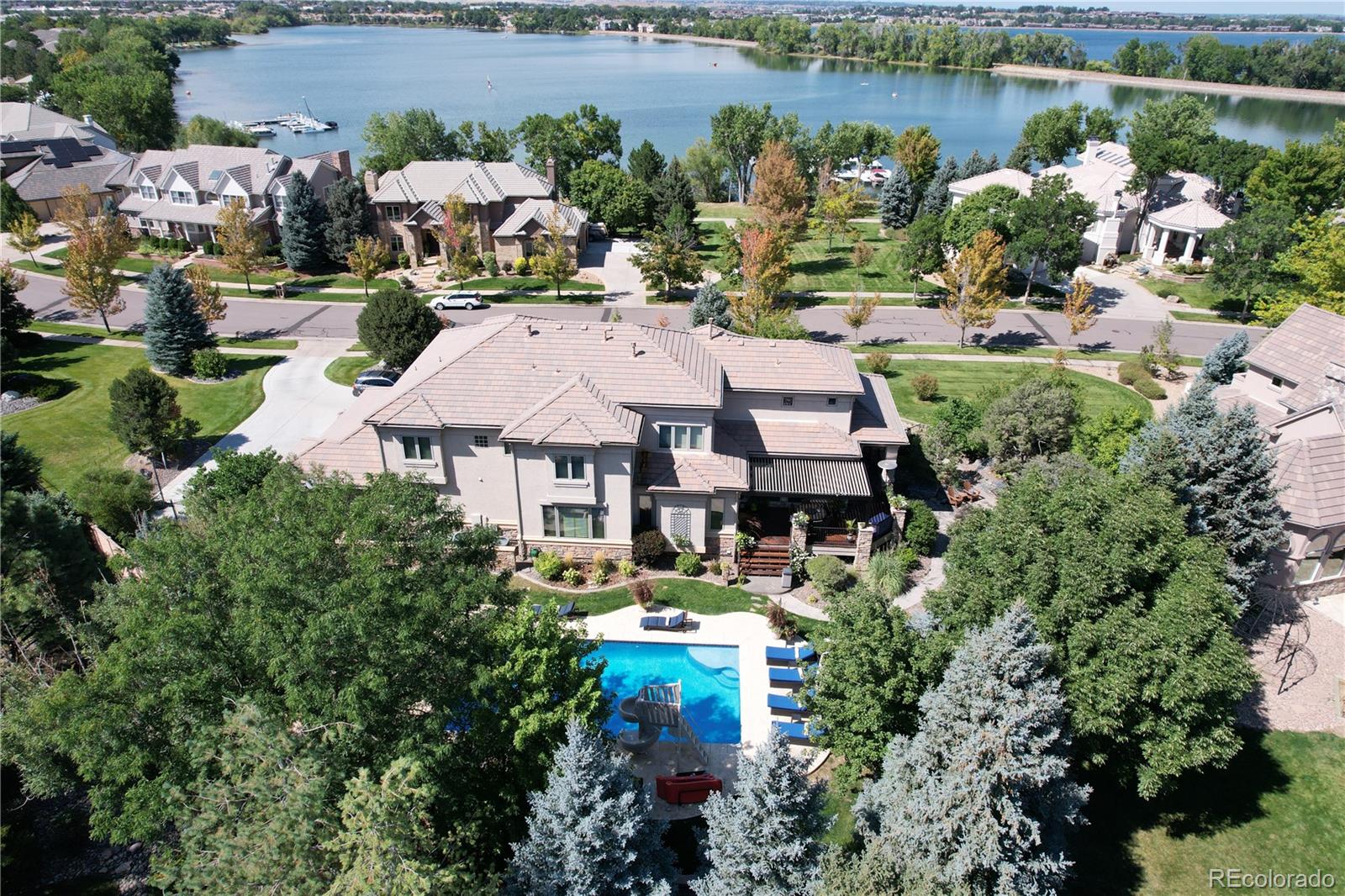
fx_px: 822
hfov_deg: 78.6
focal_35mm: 22
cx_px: 672
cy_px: 448
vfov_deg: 57.2
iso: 120
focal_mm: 8.38
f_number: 2.8
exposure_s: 1/1600
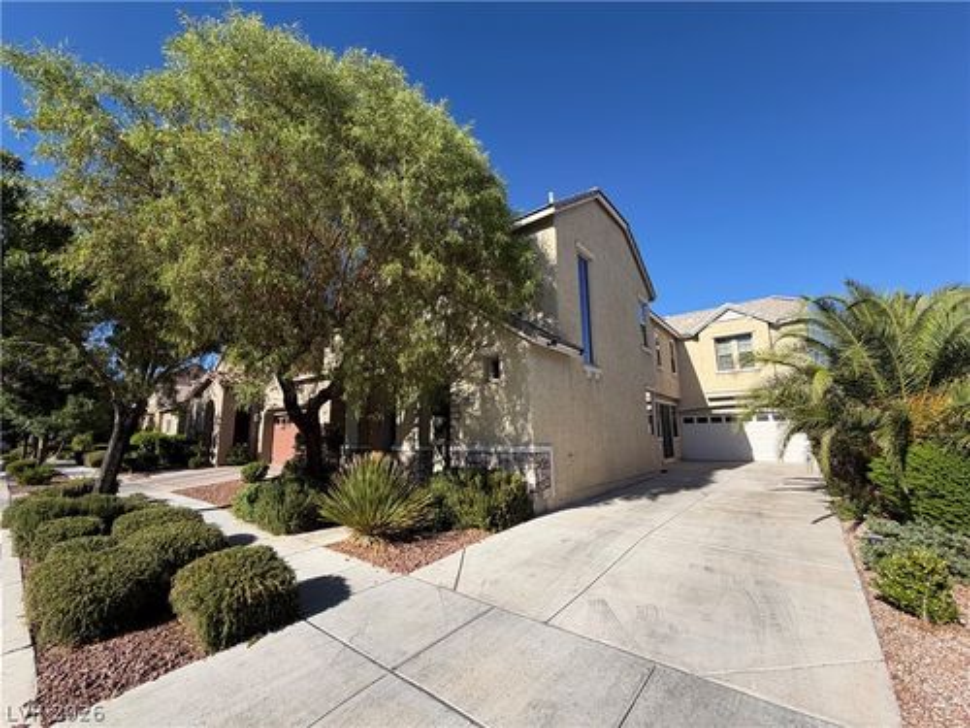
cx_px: 485
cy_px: 364
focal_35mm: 14
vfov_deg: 85.7
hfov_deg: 102.1
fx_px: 392
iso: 25
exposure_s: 1/770
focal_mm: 2.22
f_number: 2.2
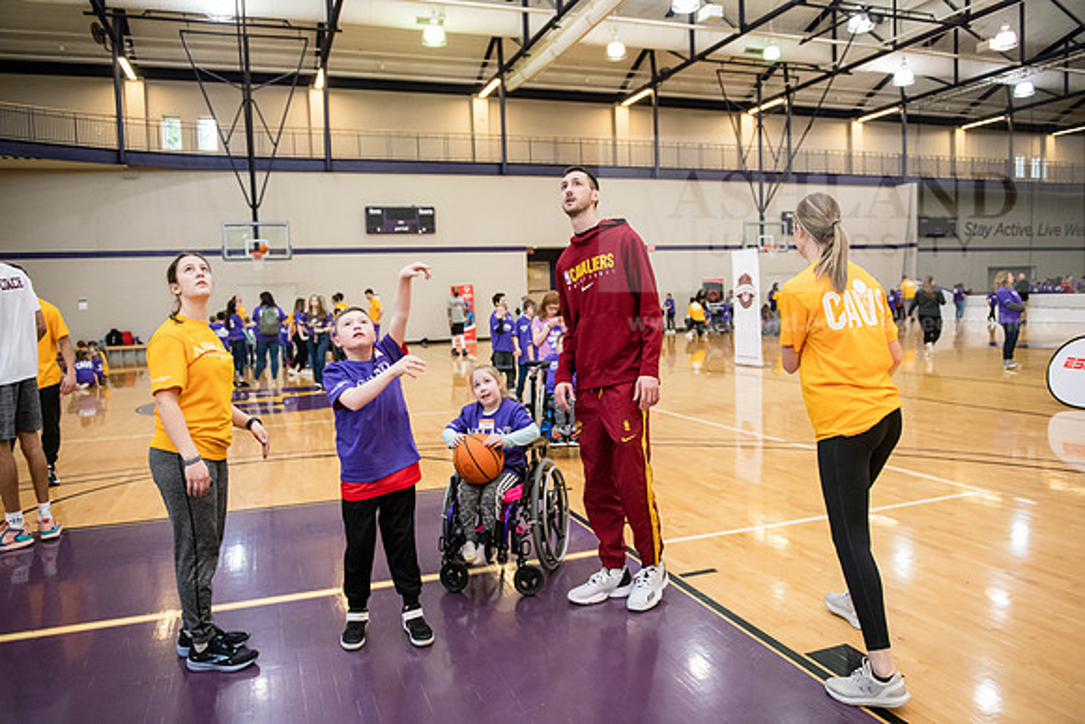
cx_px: 542
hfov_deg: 67.4
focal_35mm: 27
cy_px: 362
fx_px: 814
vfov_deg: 48.0
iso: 2500
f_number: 3.2
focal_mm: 27
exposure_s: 1/200
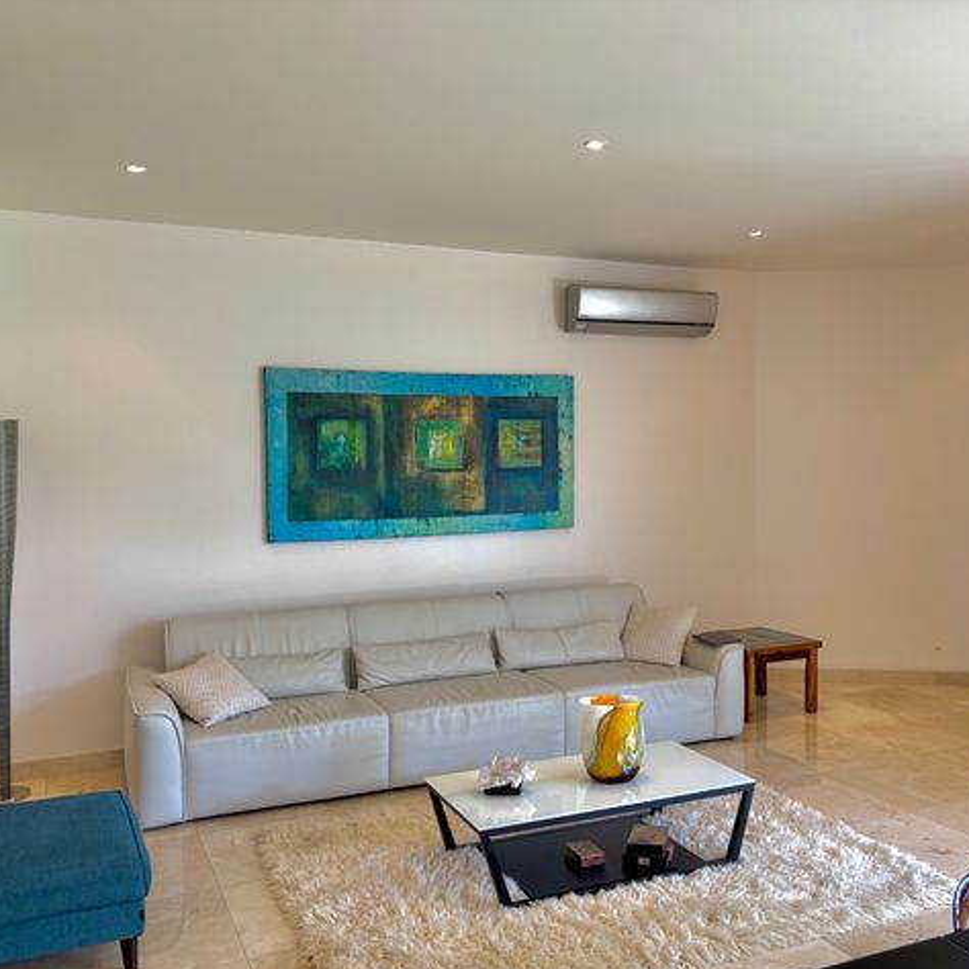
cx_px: 507
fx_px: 982
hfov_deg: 52.5
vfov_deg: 52.5
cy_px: 487
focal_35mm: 31
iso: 125
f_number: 1.6
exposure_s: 1/120
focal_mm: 5.96
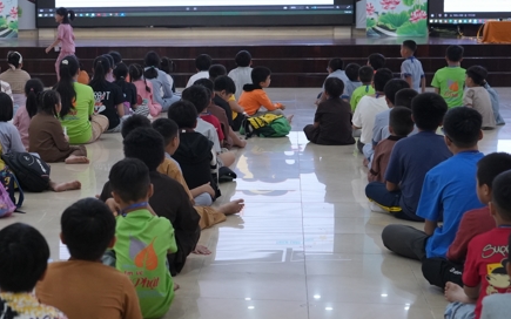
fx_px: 1114
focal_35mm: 80
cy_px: 137
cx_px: 63
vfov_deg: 16.3
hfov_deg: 25.1
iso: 2500
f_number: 3.2
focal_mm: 35
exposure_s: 1/320
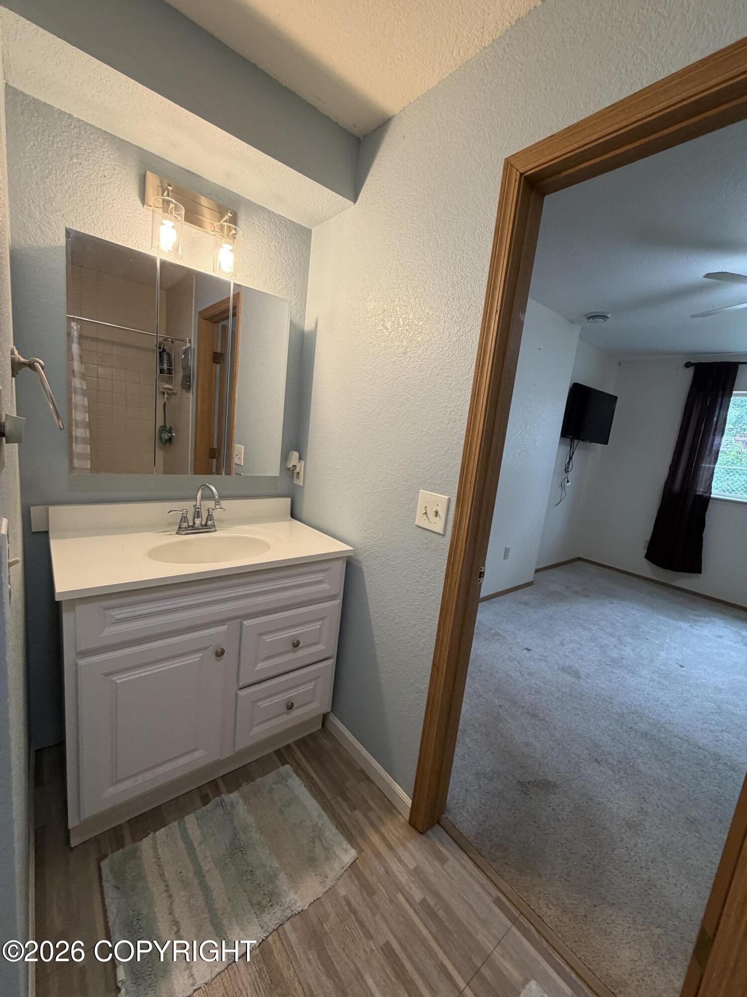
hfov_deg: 85.7
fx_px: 403
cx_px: 374
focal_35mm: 14
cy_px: 498
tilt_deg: -9.8
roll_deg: -6.9
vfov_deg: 102.1
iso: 200
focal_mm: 2.22
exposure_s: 1/60
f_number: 2.2
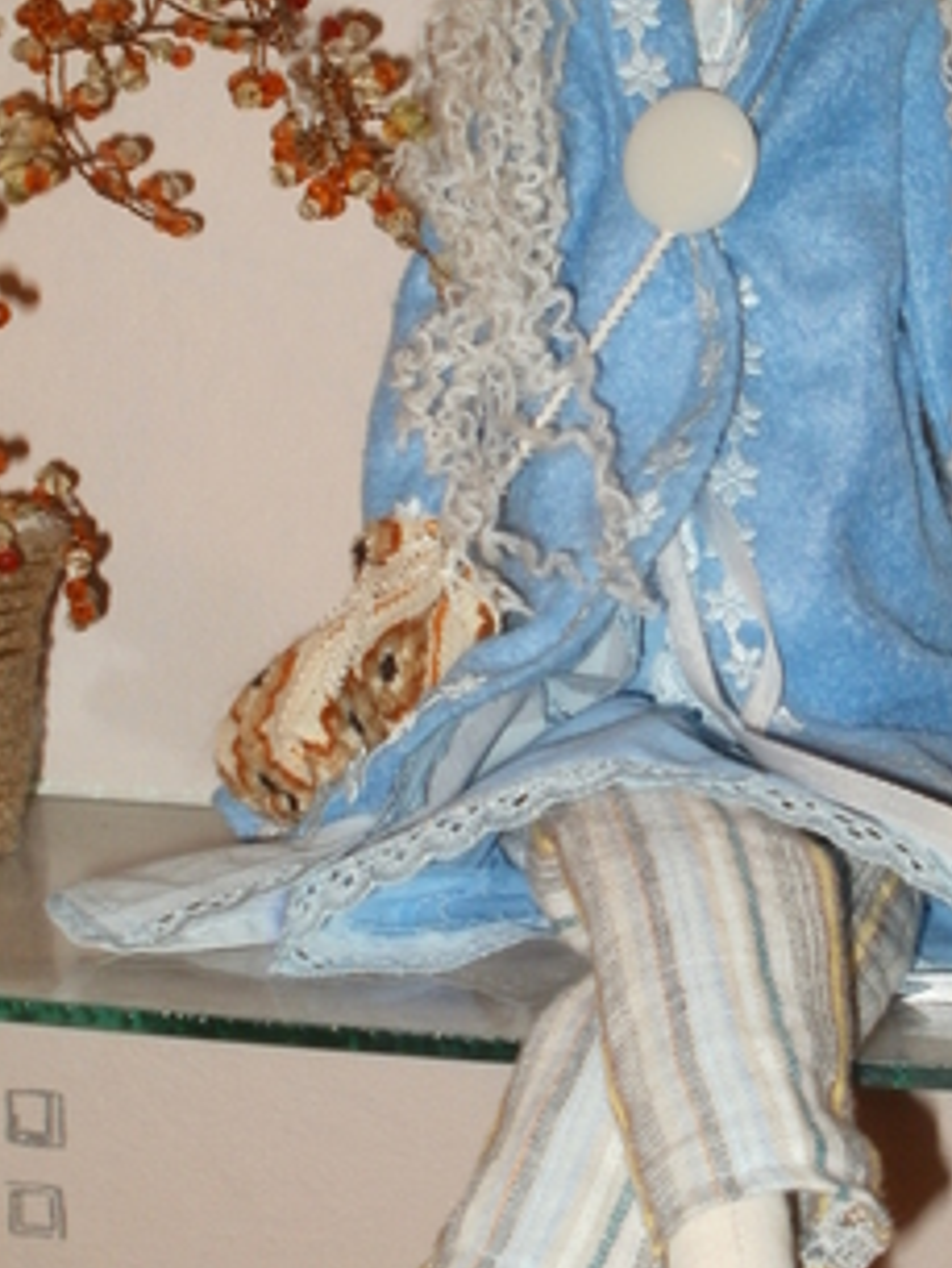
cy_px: 607
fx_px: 2382
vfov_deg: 29.8
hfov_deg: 22.3
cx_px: 755
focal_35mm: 65
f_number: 3.5
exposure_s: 1/30
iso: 125
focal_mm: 6.3
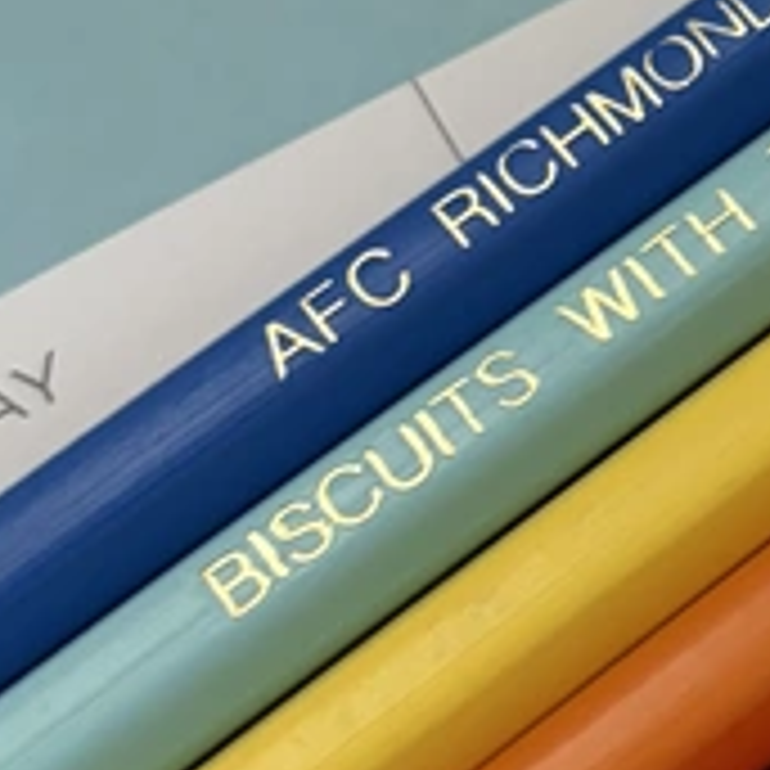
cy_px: 243
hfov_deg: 14.3
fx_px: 2970
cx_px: 959
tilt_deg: -61.7
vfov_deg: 14.7
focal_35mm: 118
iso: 250
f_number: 1.6
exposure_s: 1/60
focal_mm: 5.96
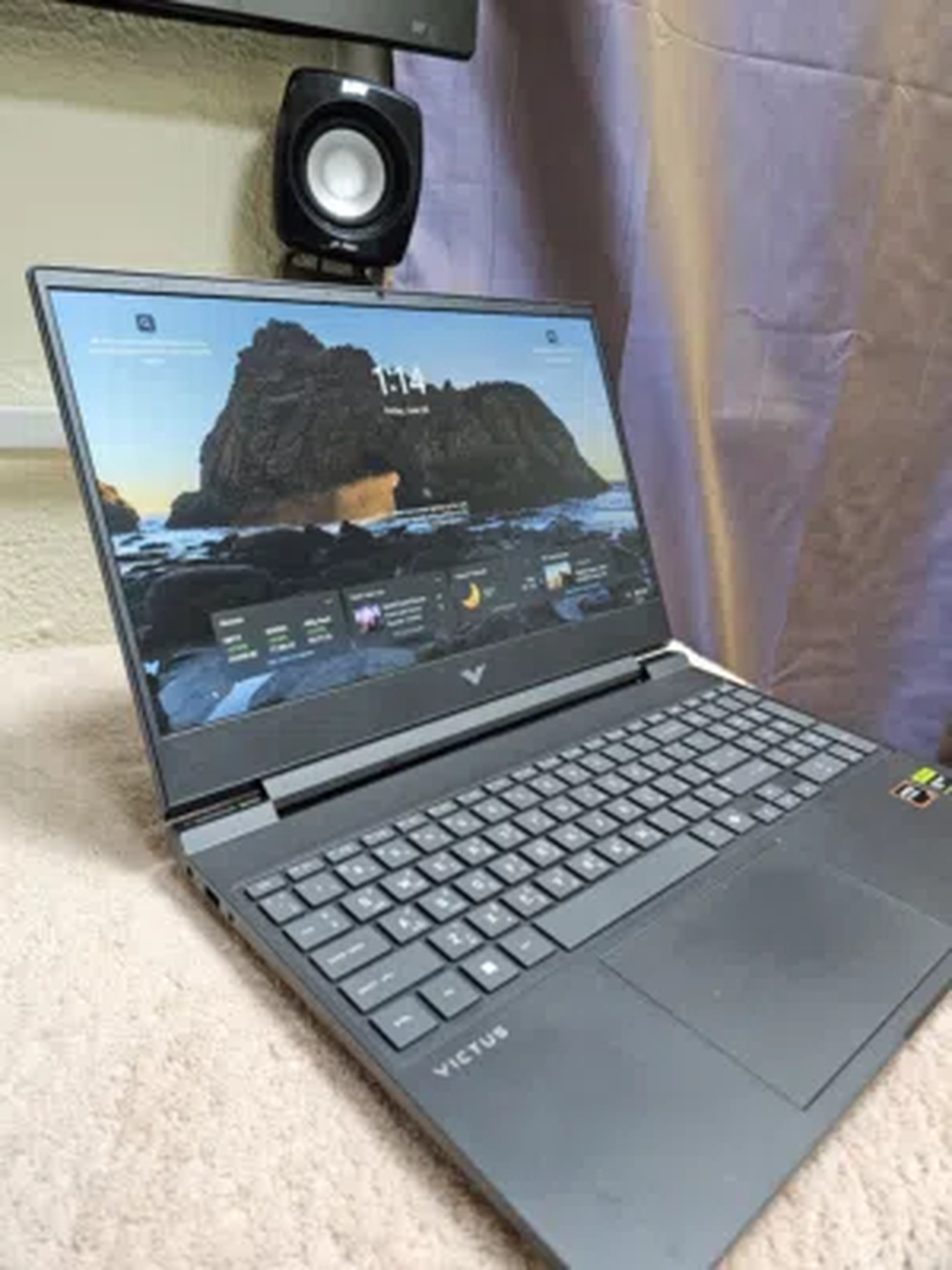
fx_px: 843
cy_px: 635
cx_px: 476
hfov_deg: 58.9
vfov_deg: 73.9
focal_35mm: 23
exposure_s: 1/100
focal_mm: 6.3
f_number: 1.7
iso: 500
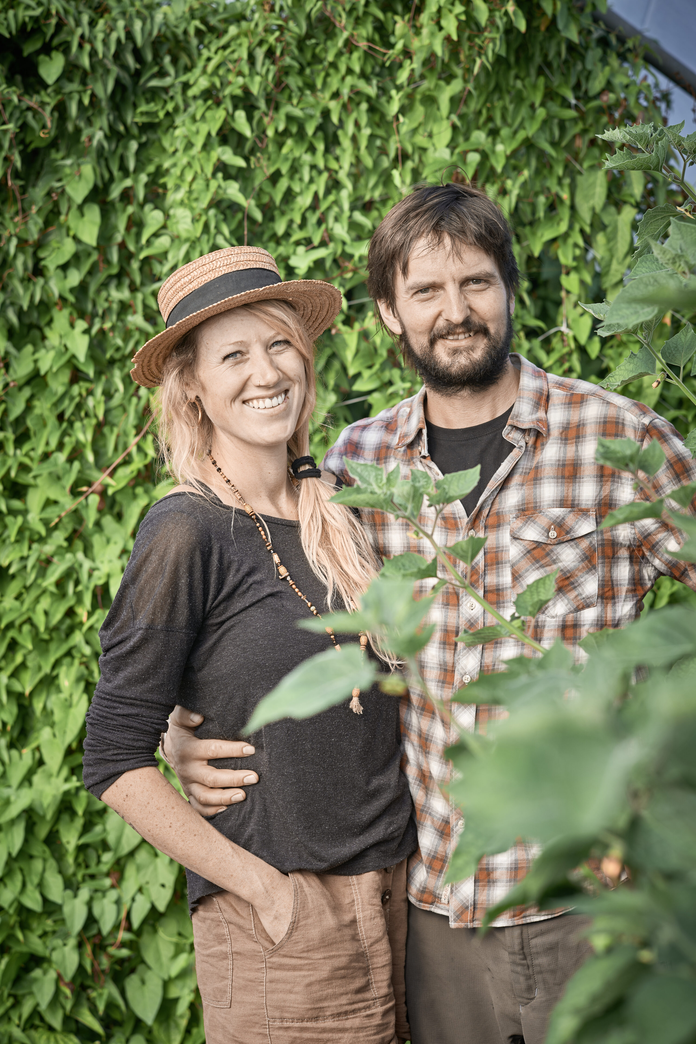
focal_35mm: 90
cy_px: 522
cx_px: 348
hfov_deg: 15.2
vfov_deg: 22.6
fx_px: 2608
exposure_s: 1/250
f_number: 4.8
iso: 100
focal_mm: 90
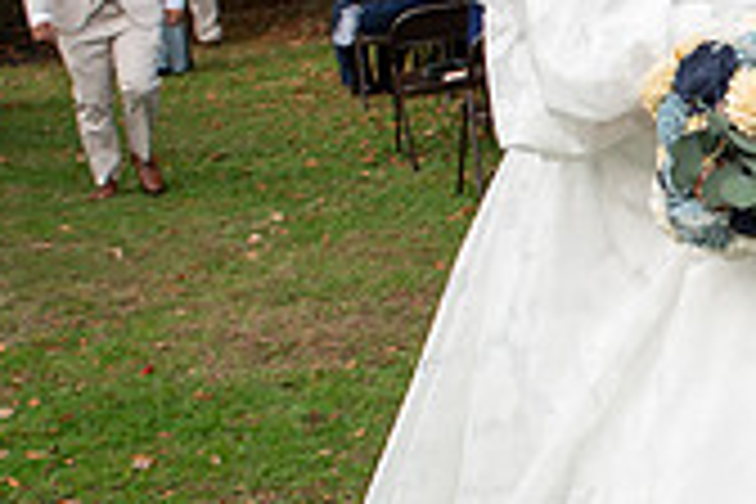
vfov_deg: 15.2
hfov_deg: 21.0
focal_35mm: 90
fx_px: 1890
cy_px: 196
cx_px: 924
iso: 400
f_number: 6.3
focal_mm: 24
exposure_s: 1/200
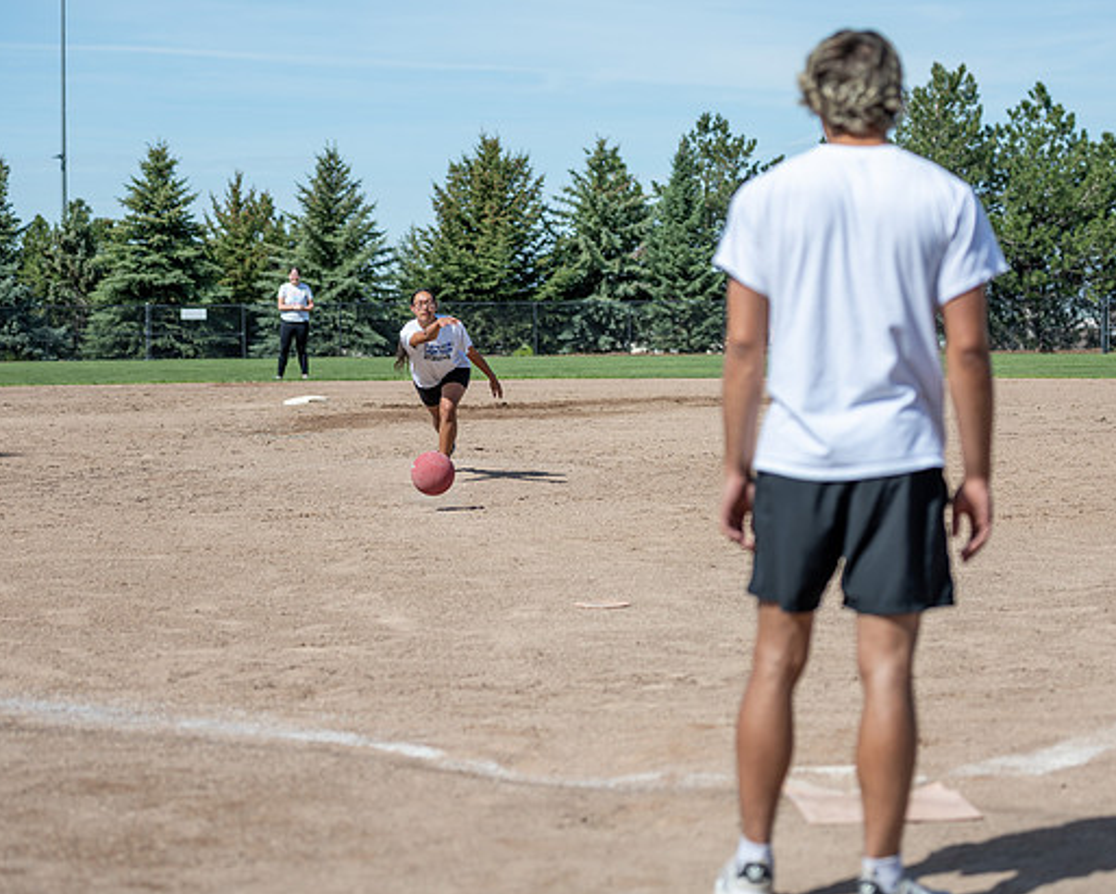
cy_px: 423
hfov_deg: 22.7
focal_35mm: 84
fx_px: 2776
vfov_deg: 18.3
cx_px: 600
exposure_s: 1/2000
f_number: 2.8
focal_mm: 70
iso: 64
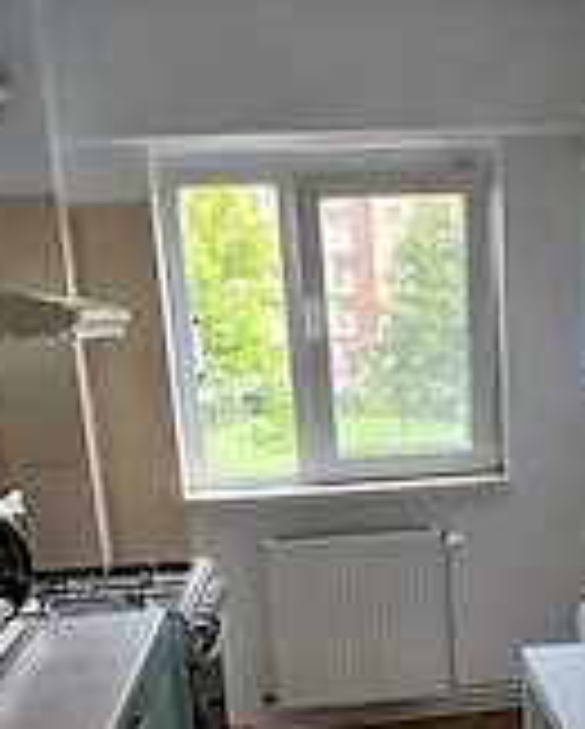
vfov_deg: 43.5
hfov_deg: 35.8
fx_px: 886
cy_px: 531
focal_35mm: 41
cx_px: 428
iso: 125
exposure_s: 1/33
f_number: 2.2
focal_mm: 1.4
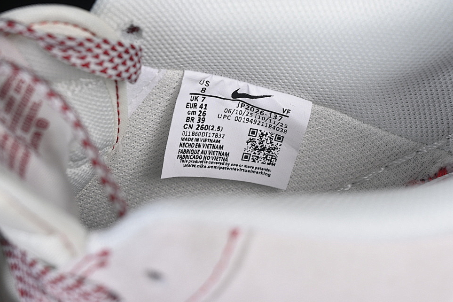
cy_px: 136
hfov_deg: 24.2
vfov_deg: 16.3
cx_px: 240
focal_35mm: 84
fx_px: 1057
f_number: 7.1
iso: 160
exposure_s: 1/80
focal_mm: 50
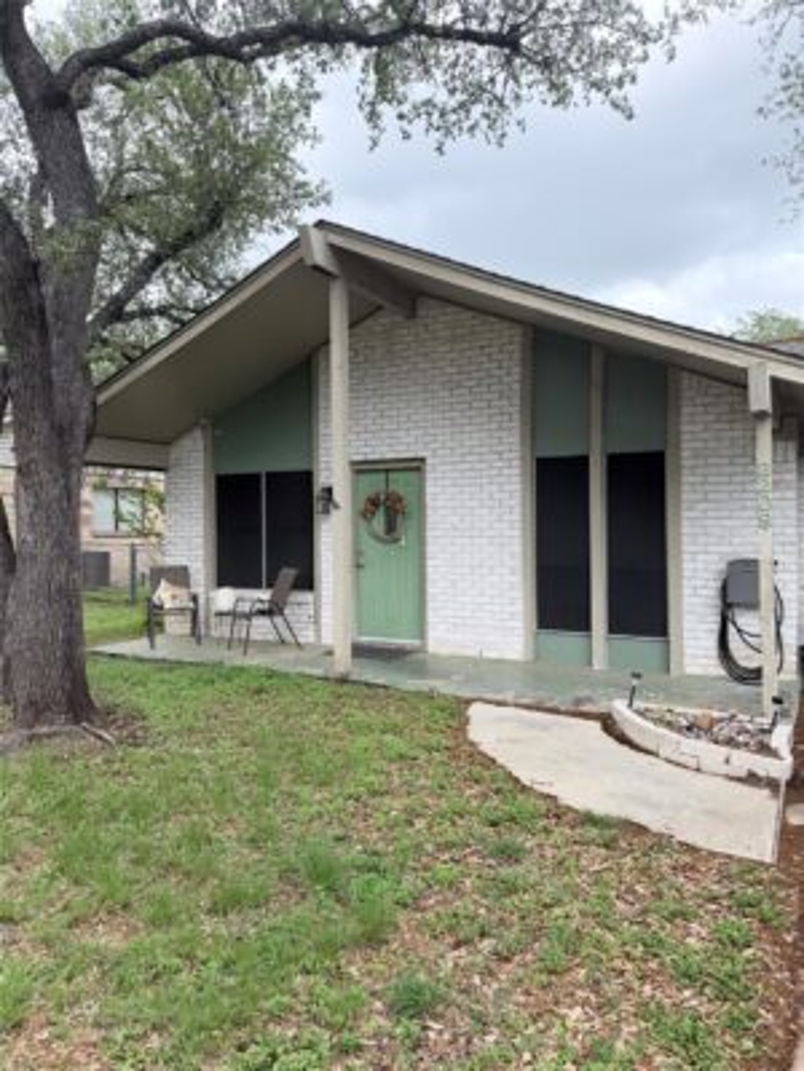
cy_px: 536
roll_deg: +0.5
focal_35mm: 24
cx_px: 402
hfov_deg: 56.8
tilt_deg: -0.2
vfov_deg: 71.6
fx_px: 743
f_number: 1.78
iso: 80
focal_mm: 6.76
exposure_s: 1/1855
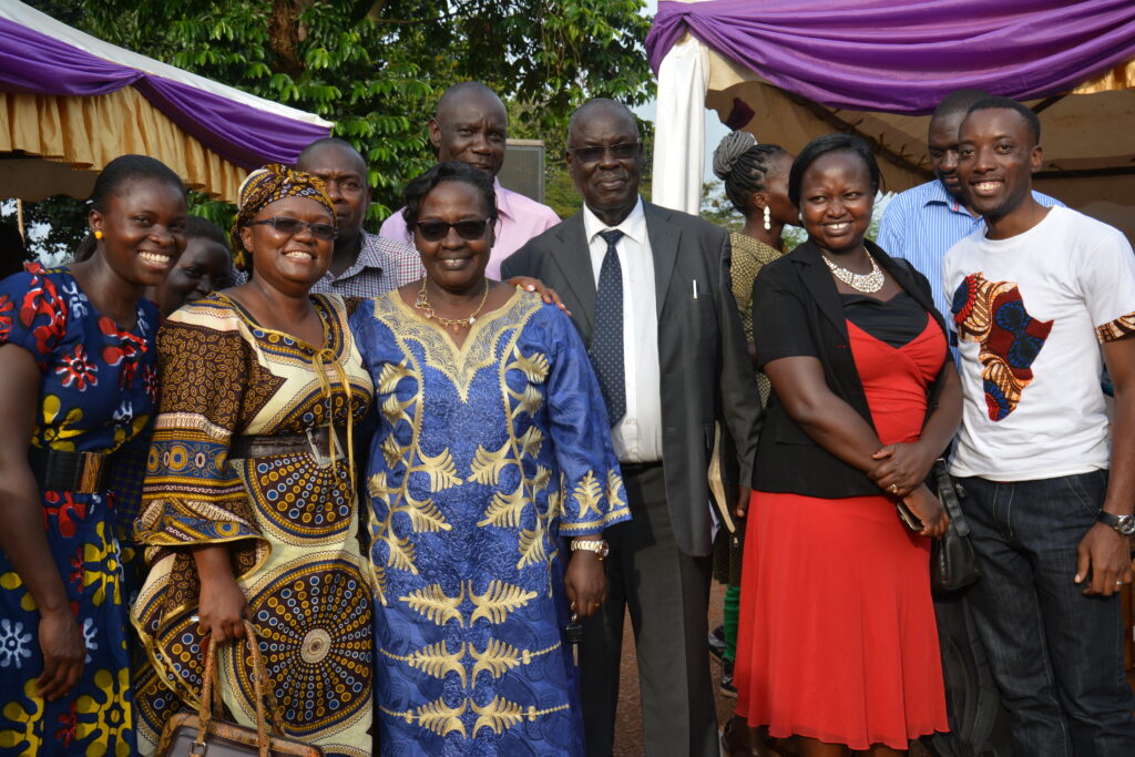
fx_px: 1513
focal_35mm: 48
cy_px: 378
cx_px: 568
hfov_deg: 41.1
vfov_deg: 28.1
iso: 200
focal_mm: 32
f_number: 8
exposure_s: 1/250
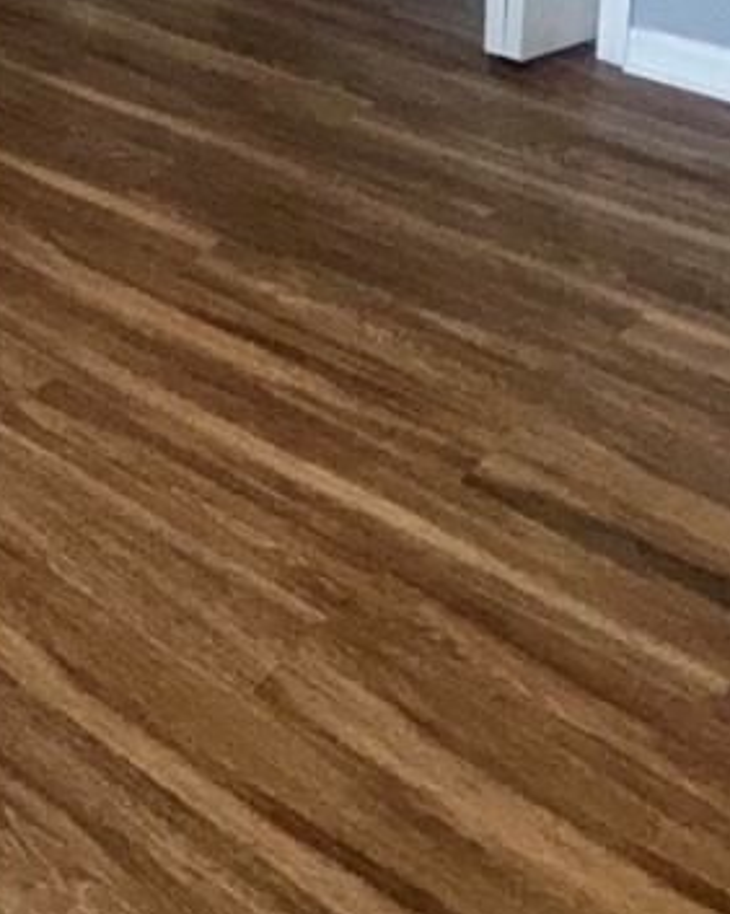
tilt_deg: -8.5
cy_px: -375
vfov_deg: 24.9
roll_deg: -0.6
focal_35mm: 62
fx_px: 1676
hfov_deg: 22.5
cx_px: -160
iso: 125
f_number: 2.2
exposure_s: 1/120
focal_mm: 2.22
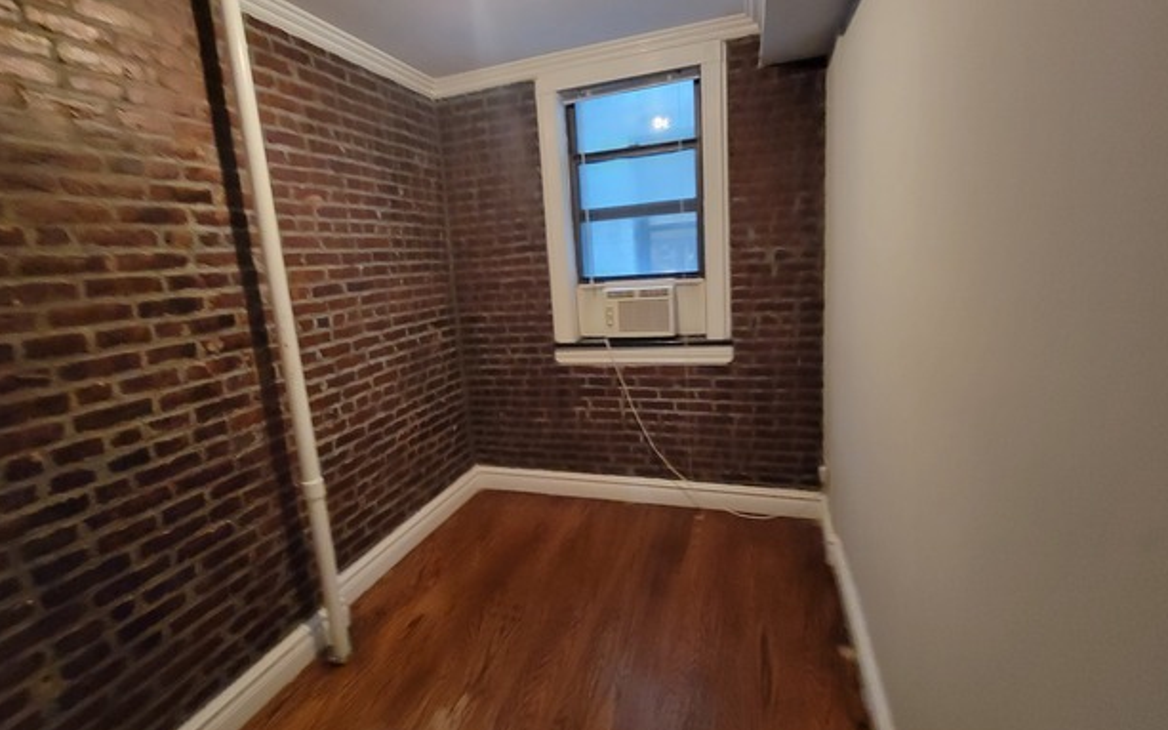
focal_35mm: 15
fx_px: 477
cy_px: 351
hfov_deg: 101.4
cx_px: 567
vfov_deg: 74.7
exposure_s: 1/24
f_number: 2.2
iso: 1000
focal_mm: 2.2
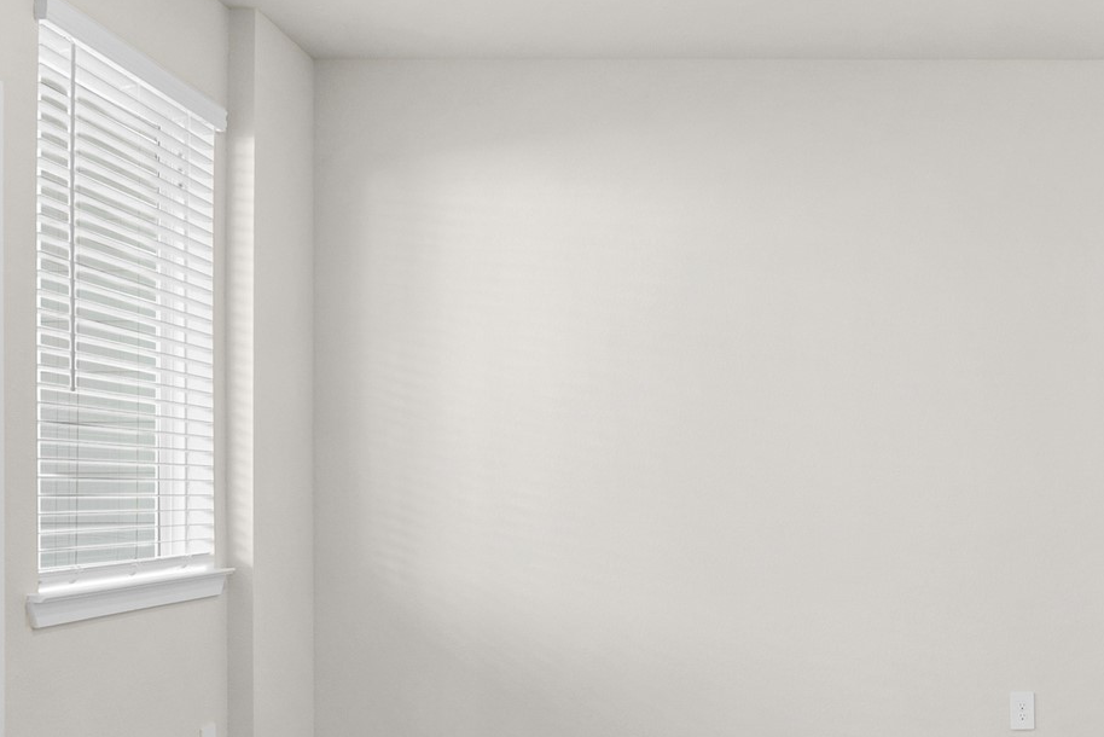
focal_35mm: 38
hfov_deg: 48.3
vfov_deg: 34.8
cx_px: 858
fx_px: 1166
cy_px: 483
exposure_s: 1/3
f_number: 8
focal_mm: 16
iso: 1000
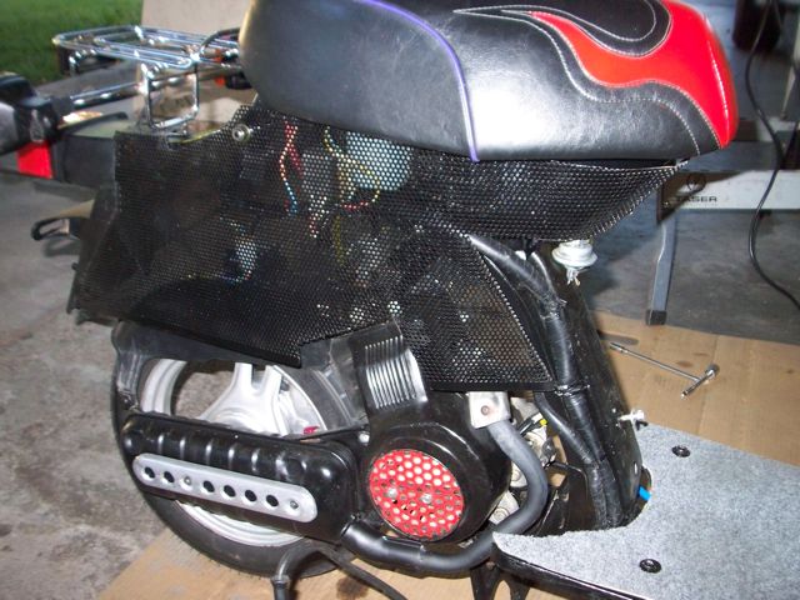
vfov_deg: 37.7
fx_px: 878
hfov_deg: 49.0
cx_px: 400
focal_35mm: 38
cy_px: 300
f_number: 3.9
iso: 200
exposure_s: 1/60
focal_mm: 6.3
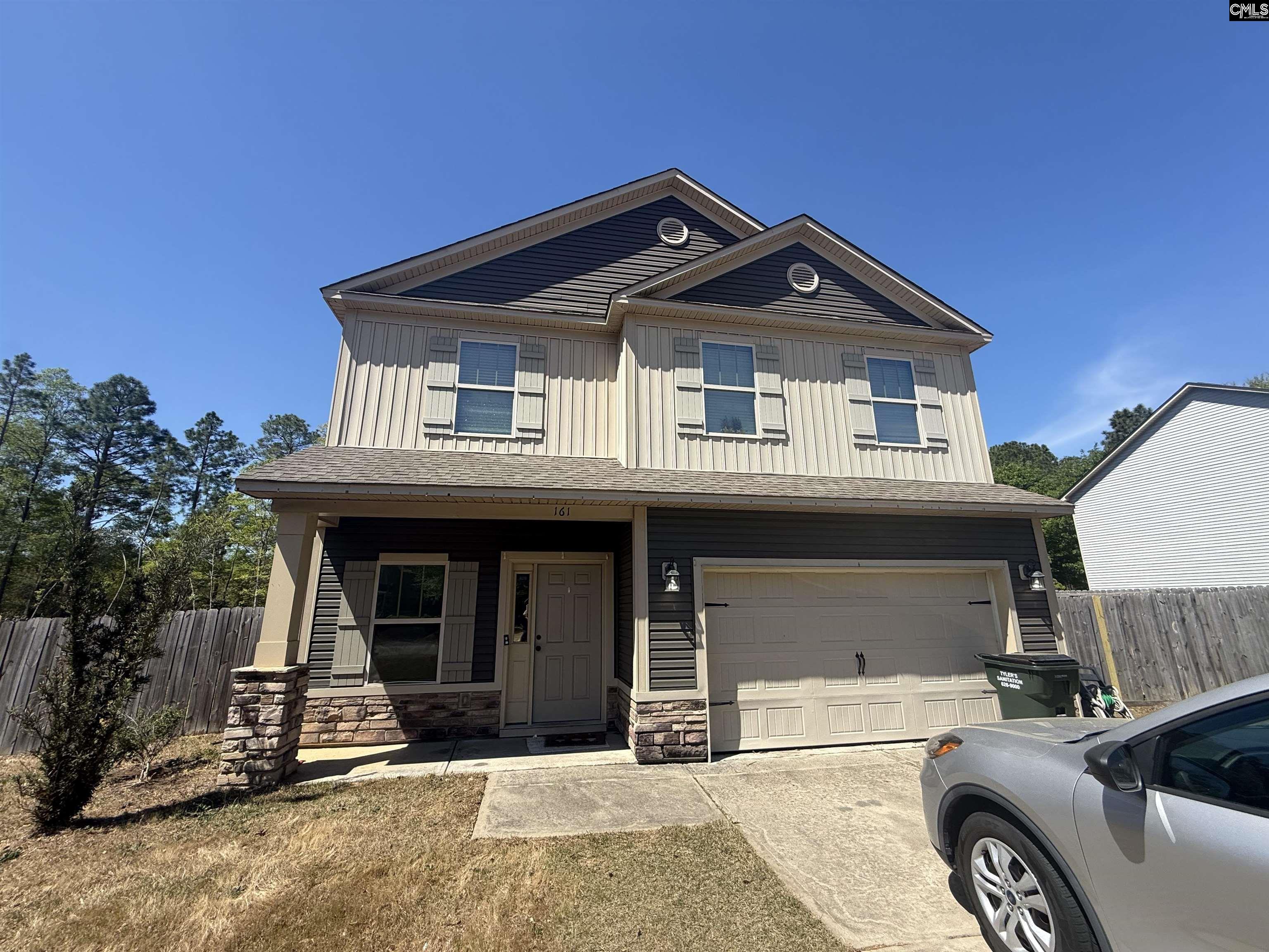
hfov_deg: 102.1
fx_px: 513
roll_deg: +0.4
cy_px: 476
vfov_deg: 85.7
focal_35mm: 14
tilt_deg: +15.6
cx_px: 634
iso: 50
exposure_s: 1/1534
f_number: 2.2
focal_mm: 2.22
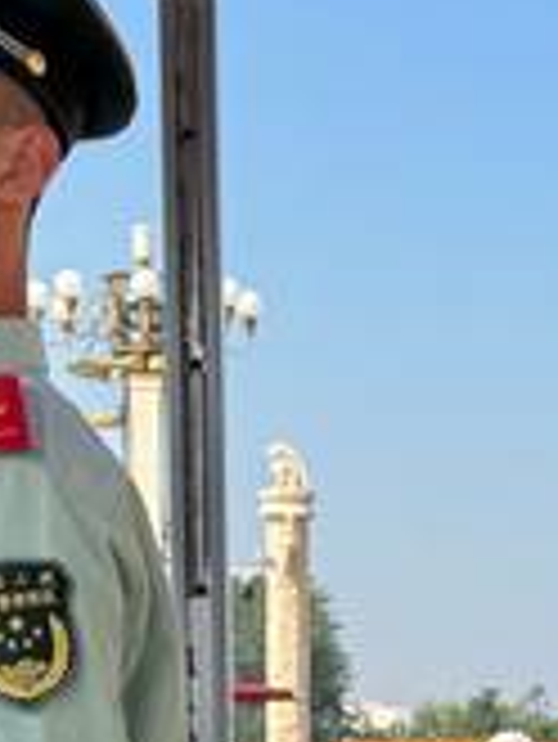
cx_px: 400
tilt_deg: -4.8
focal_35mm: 93
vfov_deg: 18.5
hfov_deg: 15.9
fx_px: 1996
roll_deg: -1.9
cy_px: 1133
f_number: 1.78
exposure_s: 1/4310
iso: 80
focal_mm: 6.76
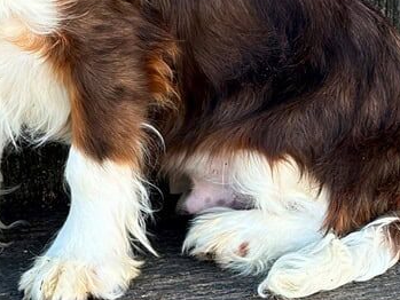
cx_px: 103
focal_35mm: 110
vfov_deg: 13.3
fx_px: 1272
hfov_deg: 17.8
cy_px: -5
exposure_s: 1/513
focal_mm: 6.9
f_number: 1.8
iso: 80
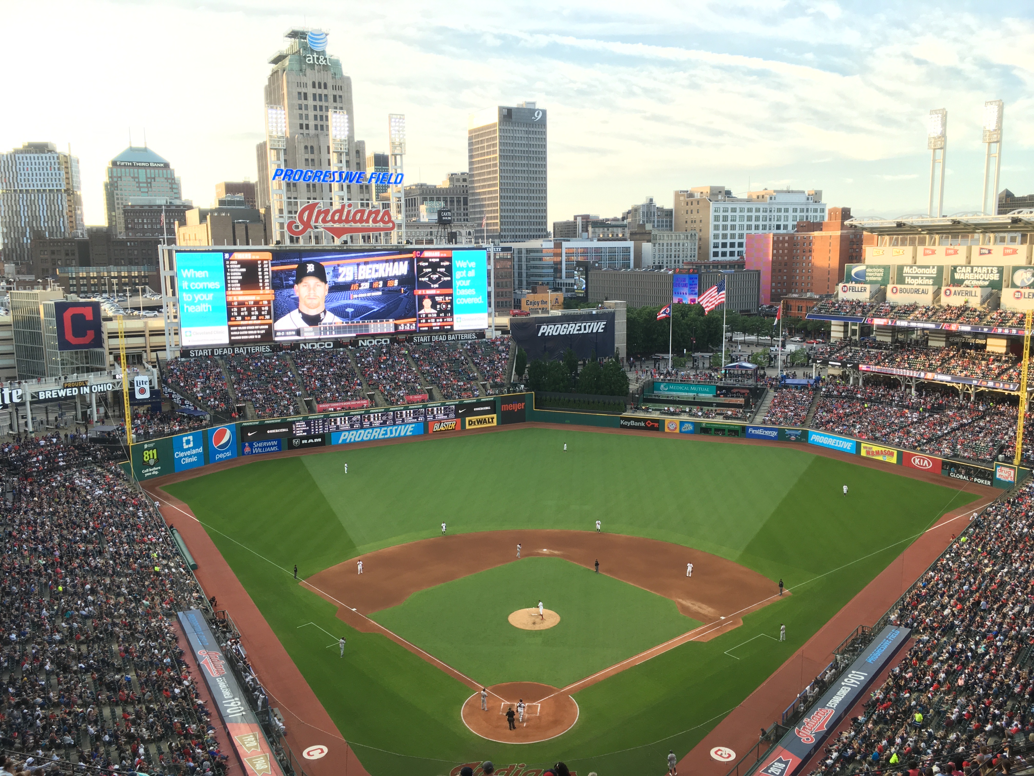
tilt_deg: -9.7
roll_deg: -0.7
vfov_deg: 48.2
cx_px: 517
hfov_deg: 61.7
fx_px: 866
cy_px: 388
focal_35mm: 29
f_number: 2.2
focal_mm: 4.15
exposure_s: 1/120
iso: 32
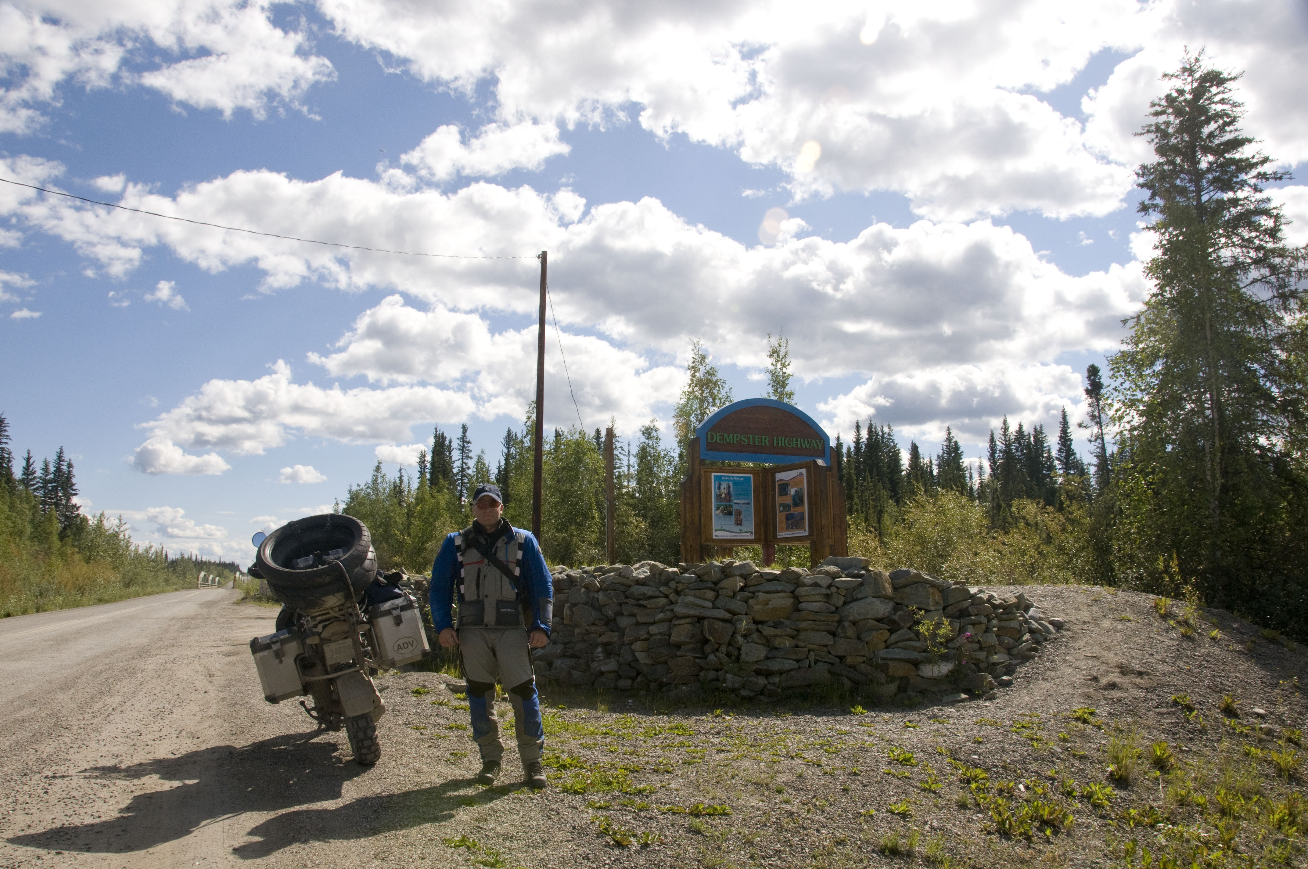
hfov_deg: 67.4
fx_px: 980
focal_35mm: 27
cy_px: 434
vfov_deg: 47.8
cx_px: 654
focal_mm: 18
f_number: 11
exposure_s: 1/500
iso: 200
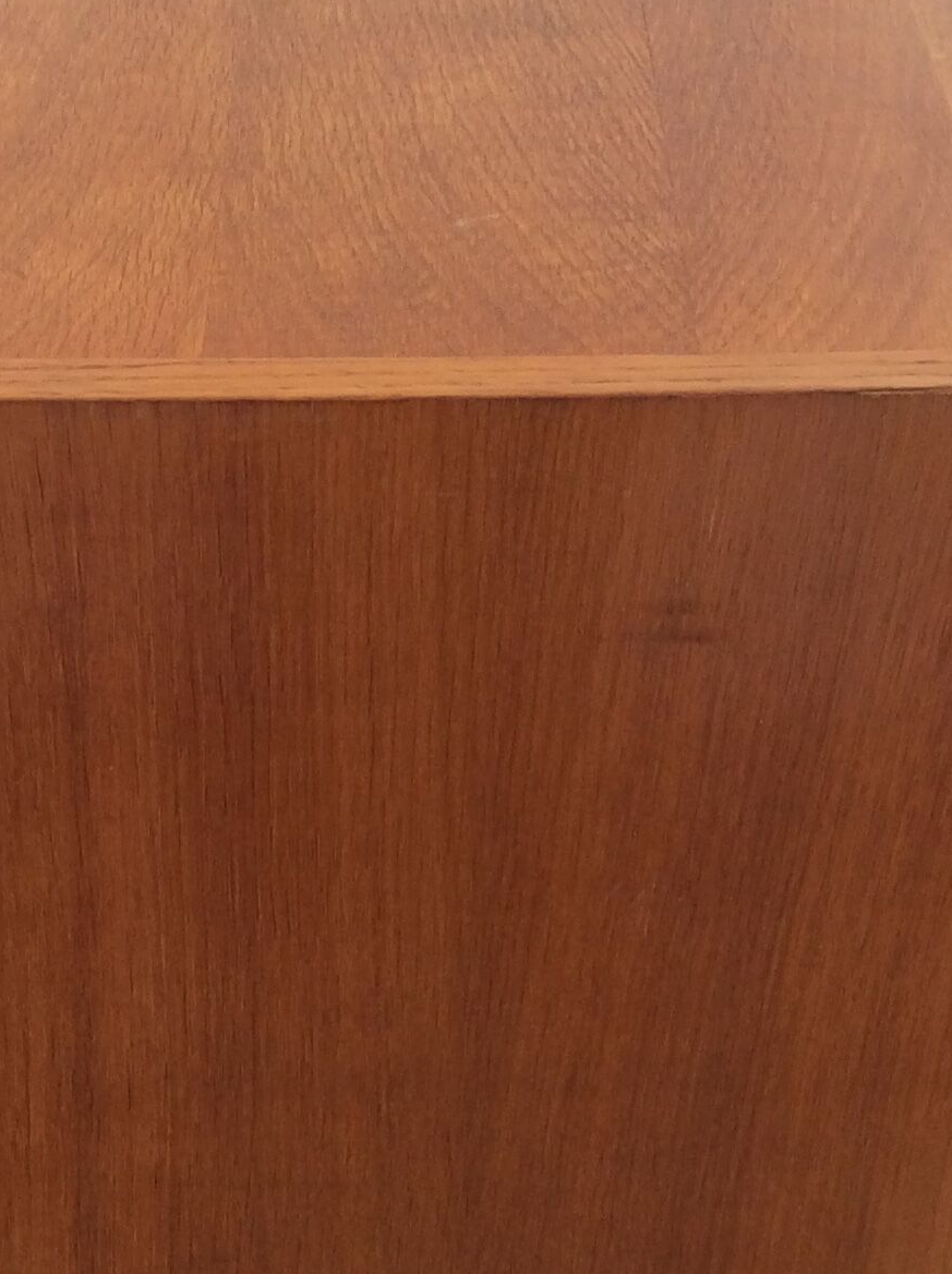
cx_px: 225
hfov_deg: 20.5
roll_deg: +2.2
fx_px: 2609
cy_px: 881
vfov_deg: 27.2
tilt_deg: -40.7
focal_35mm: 71
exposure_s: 1/25
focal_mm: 3.3
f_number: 2.4
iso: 40
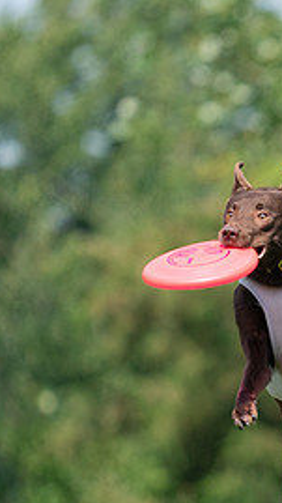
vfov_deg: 2.2
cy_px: 345
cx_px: 474
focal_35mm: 963
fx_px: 12822
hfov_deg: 1.3
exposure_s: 1/4000
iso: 1600
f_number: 6.3
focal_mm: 426
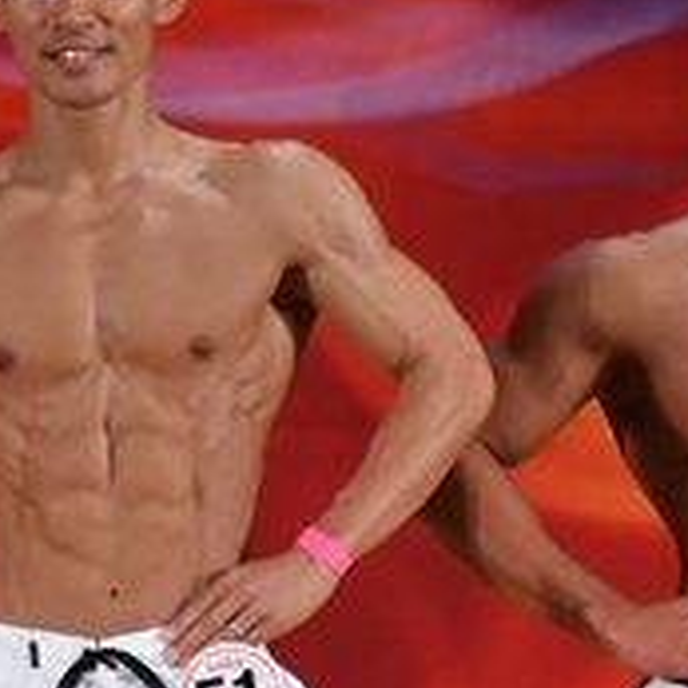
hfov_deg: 1.8
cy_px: 716
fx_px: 21789
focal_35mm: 969
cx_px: 948
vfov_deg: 1.8
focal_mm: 170
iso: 3200
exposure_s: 1/400
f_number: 5.6
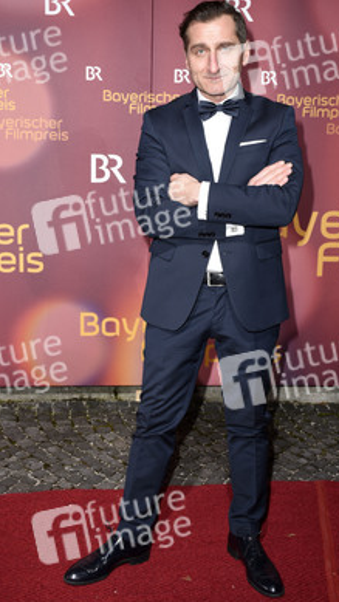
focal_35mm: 44
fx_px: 695
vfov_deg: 46.8
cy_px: 296
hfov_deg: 27.4
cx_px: 156
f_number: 6.3
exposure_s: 1/160
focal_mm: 27
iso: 320
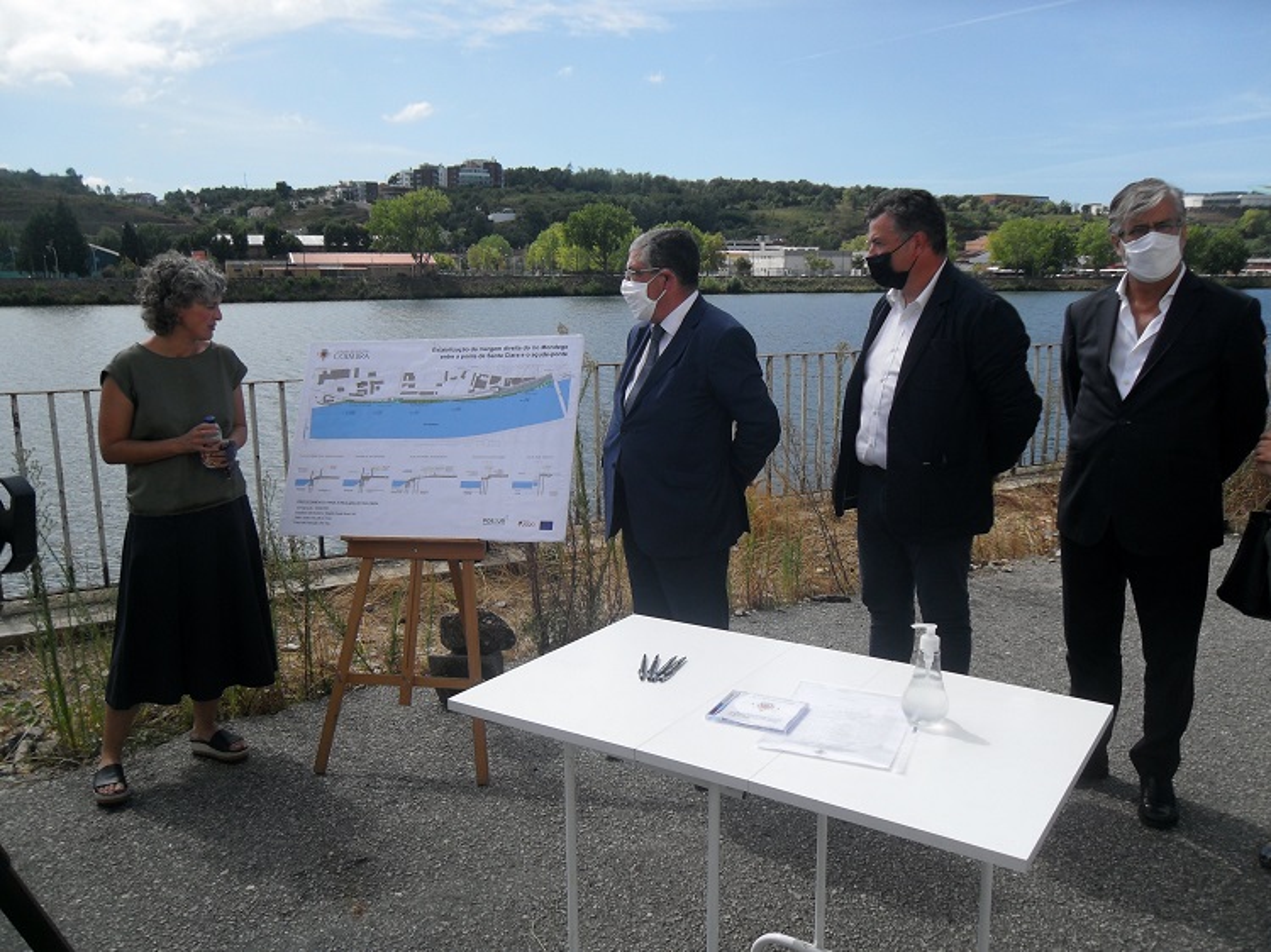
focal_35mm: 28
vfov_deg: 49.7
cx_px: 636
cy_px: 476
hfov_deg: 63.5
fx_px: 1028
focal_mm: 5
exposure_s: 1/125
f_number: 9.5
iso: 80
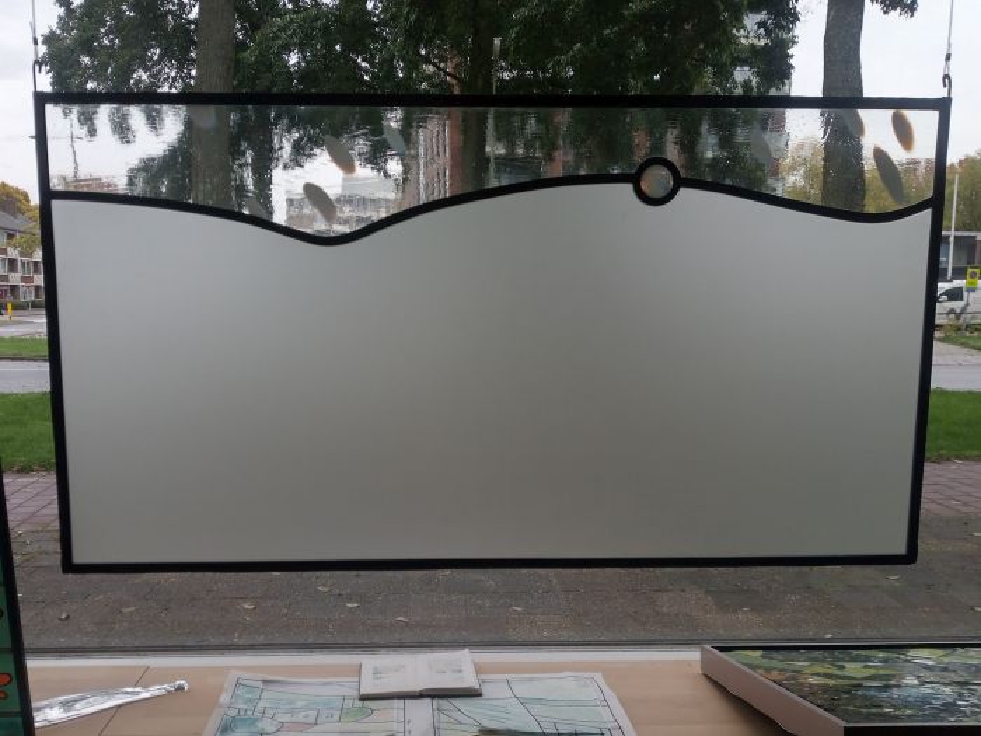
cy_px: 368
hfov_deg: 81.7
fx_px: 567
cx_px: 490
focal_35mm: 20
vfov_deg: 66.0
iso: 115
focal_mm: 3.52
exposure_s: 1/120
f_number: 2
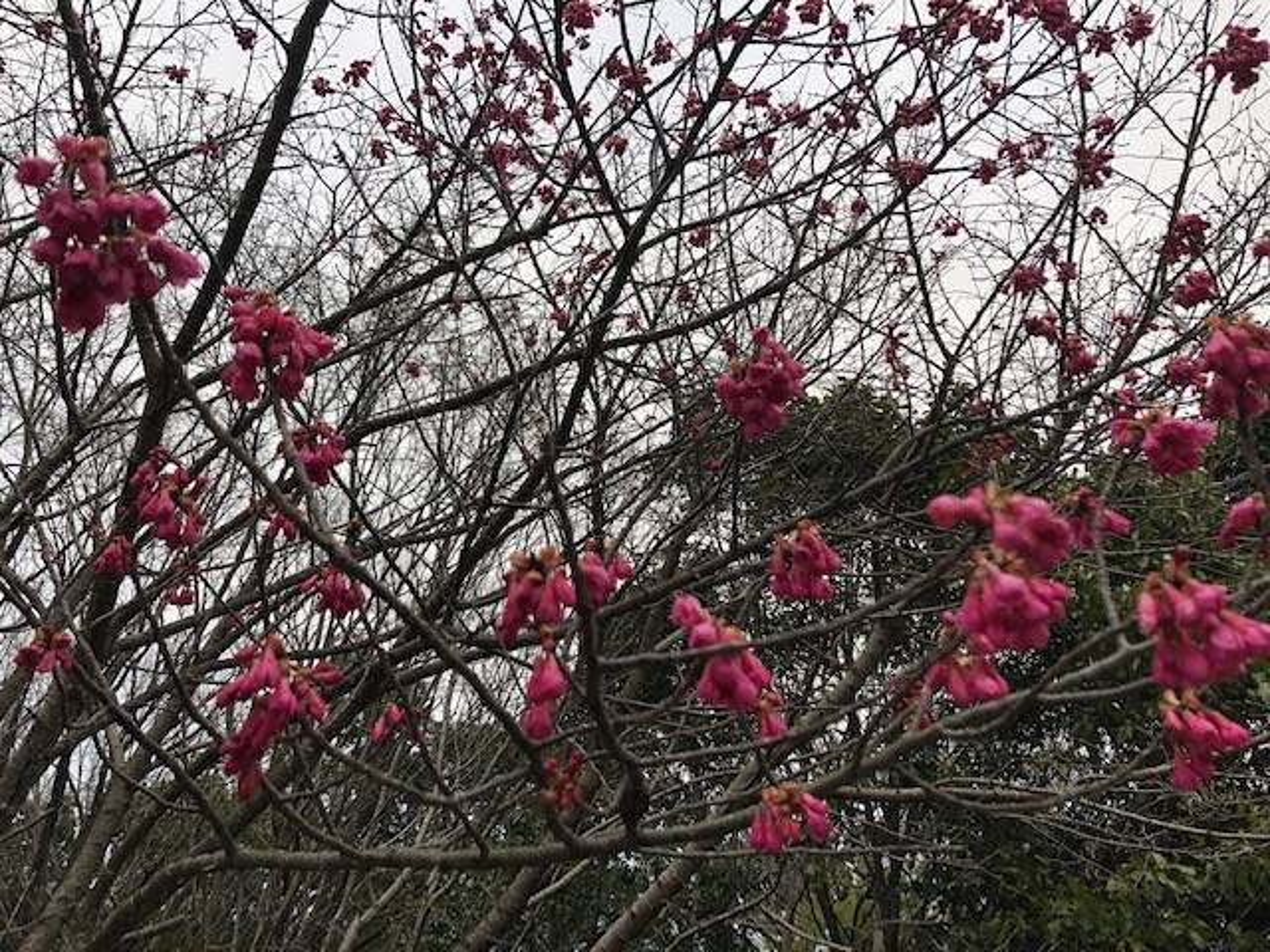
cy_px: 476
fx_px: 1027
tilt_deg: +37.5
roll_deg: +5.6
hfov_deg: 63.4
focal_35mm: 28
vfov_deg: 49.7
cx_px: 635
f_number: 1.8
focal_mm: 3.99
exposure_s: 1/417
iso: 20
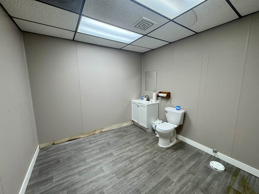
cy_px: 97
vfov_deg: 85.7
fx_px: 105
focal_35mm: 14
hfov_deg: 102.1
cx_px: 130
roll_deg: +1.1
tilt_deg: -8.2
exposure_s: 1/120
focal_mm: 2.22
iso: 200
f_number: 2.2
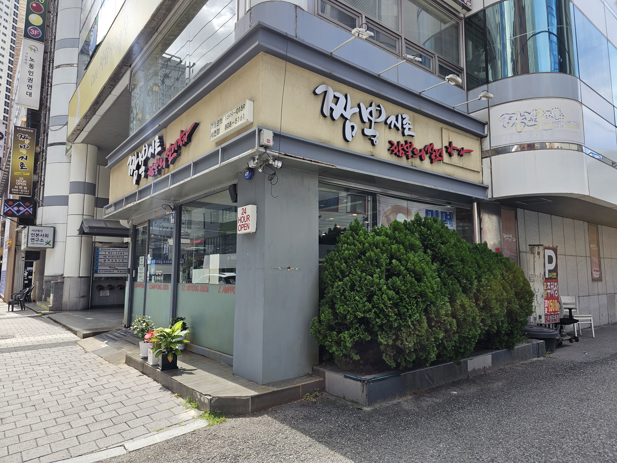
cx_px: 308
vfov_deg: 58.9
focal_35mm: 23
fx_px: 410
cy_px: 232
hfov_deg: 73.9
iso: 10
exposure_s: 1/245
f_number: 1.7
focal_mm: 6.3
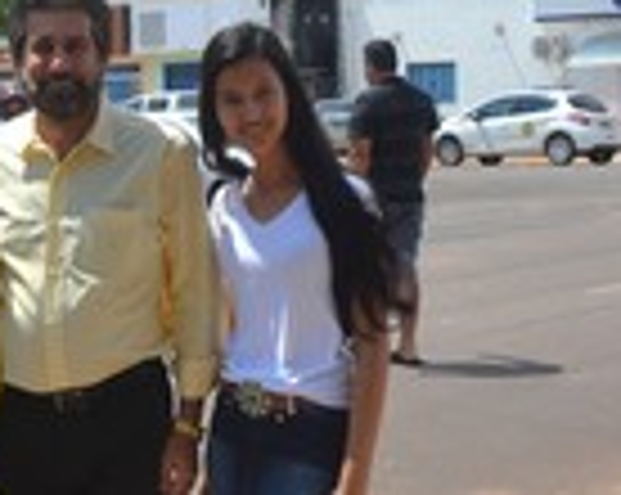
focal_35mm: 92
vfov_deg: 16.7
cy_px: 274
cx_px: -58
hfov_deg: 19.9
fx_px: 1688
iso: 100
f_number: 8
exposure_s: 1/250
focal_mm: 20
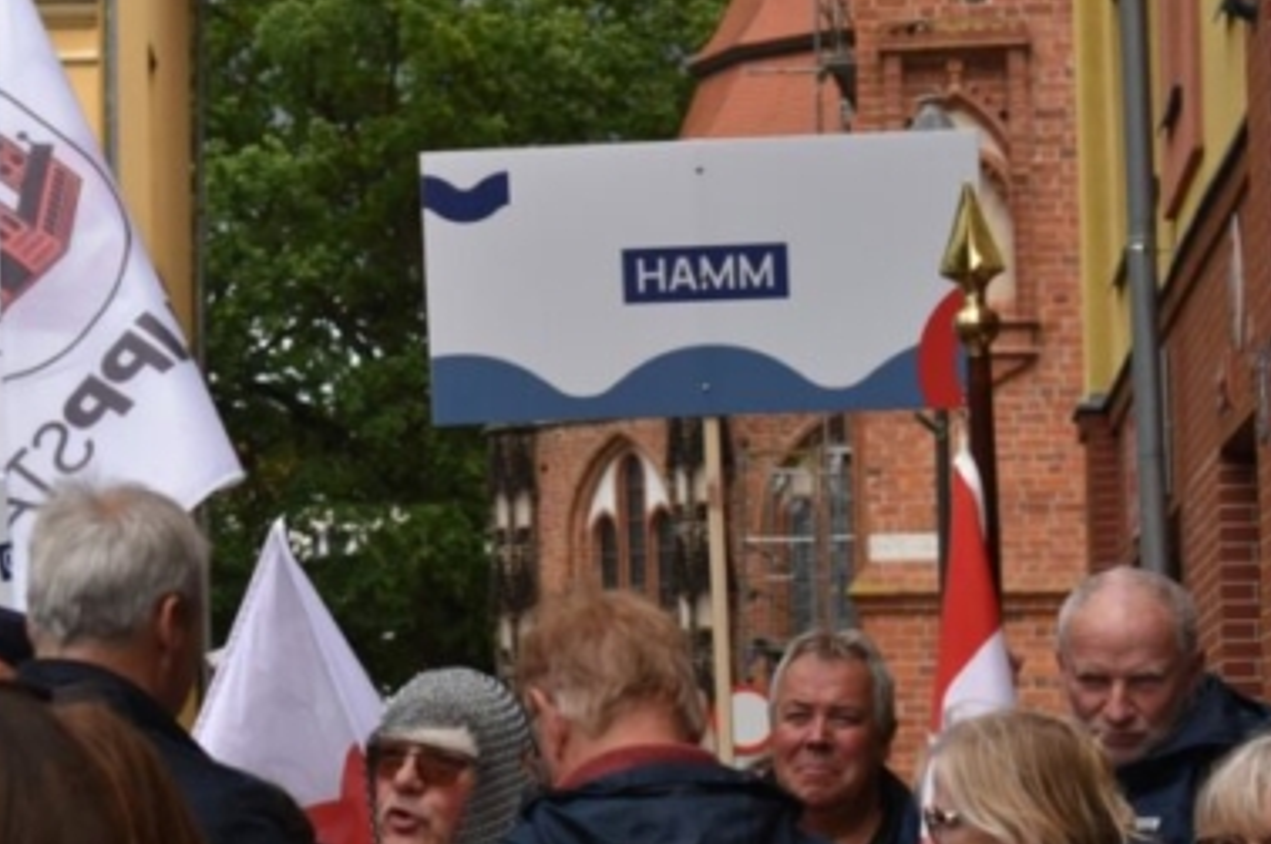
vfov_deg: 9.8
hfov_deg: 14.6
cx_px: 346
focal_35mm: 140
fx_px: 4931
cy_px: 575
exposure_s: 1/1000
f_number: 5.6
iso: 400
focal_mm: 55
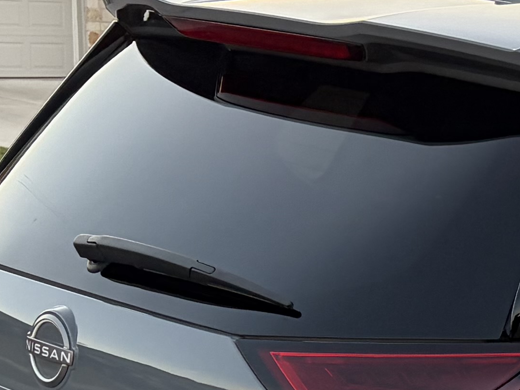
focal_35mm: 137
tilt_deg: -12.2
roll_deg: -1.9
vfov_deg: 10.6
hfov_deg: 13.5
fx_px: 2058
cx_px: 812
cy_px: 481
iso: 125
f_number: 1.6
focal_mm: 5.96
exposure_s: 1/156
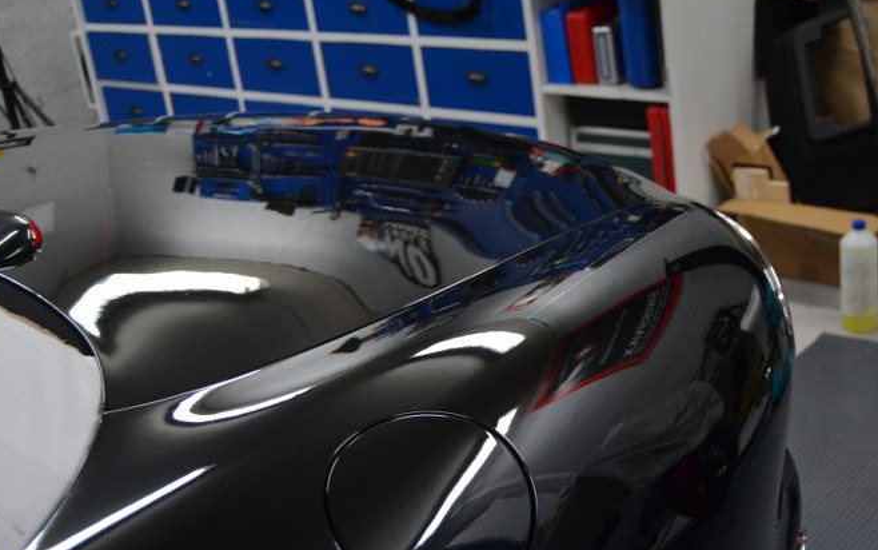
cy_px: 277
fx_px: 1245
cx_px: 431
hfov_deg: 38.8
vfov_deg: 24.9
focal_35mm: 52
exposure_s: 1/60
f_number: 4
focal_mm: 28
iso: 560
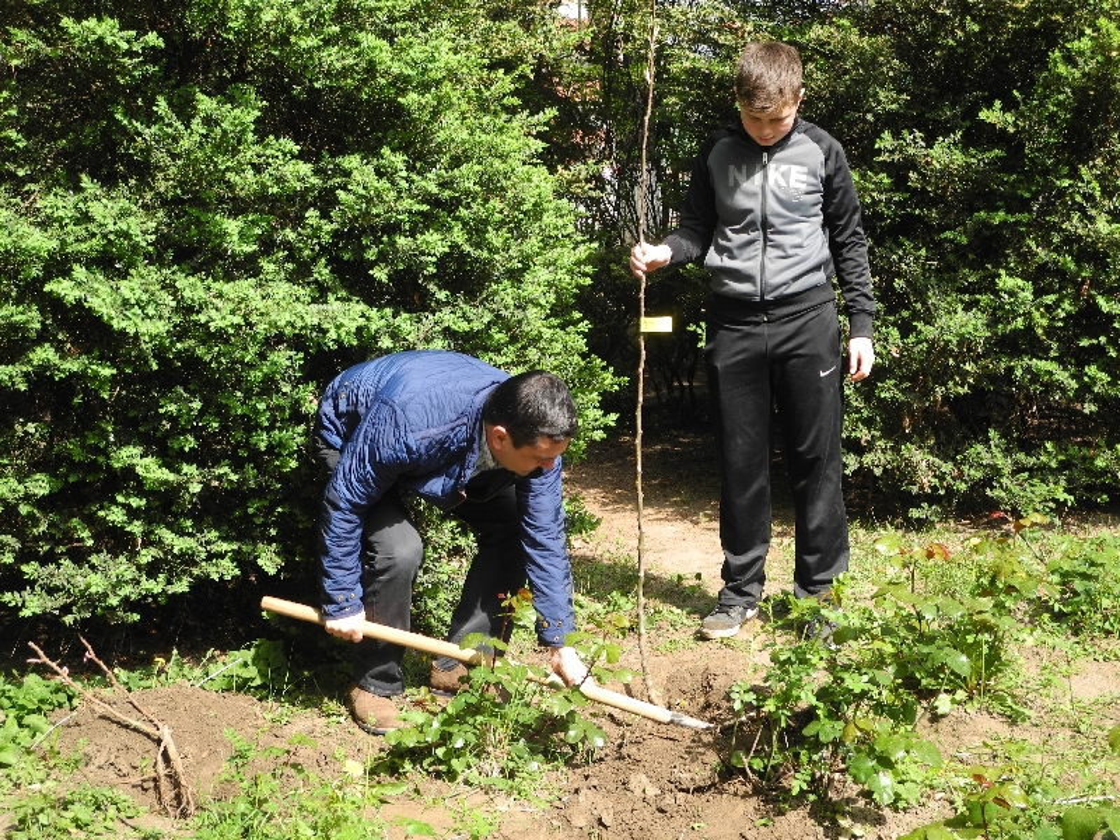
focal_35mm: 50
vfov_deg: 29.1
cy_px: 420
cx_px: 560
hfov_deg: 38.2
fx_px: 1618
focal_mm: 10.7
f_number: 3.5
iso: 100
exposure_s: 1/320
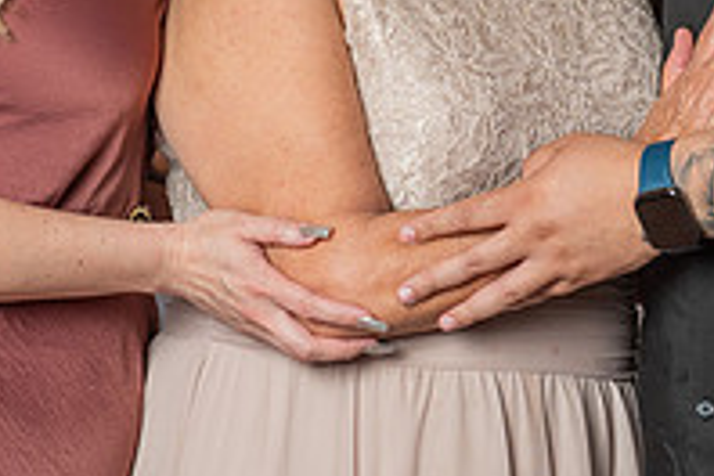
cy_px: -67
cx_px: 377
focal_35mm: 201
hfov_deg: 10.2
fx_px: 3986
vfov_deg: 6.8
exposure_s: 1/160
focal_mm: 55
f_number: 5.6
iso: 200
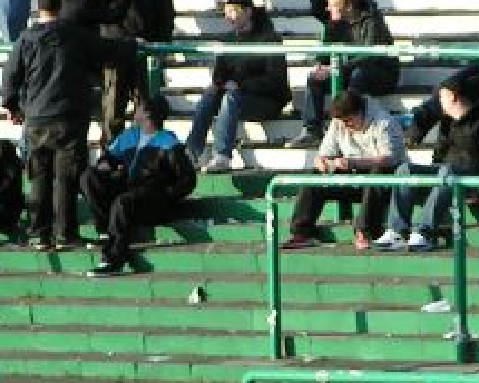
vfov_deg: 1.8
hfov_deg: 2.3
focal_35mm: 856
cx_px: 278
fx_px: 12135
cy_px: 143
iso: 50
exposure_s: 1/200
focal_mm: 36.1
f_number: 4
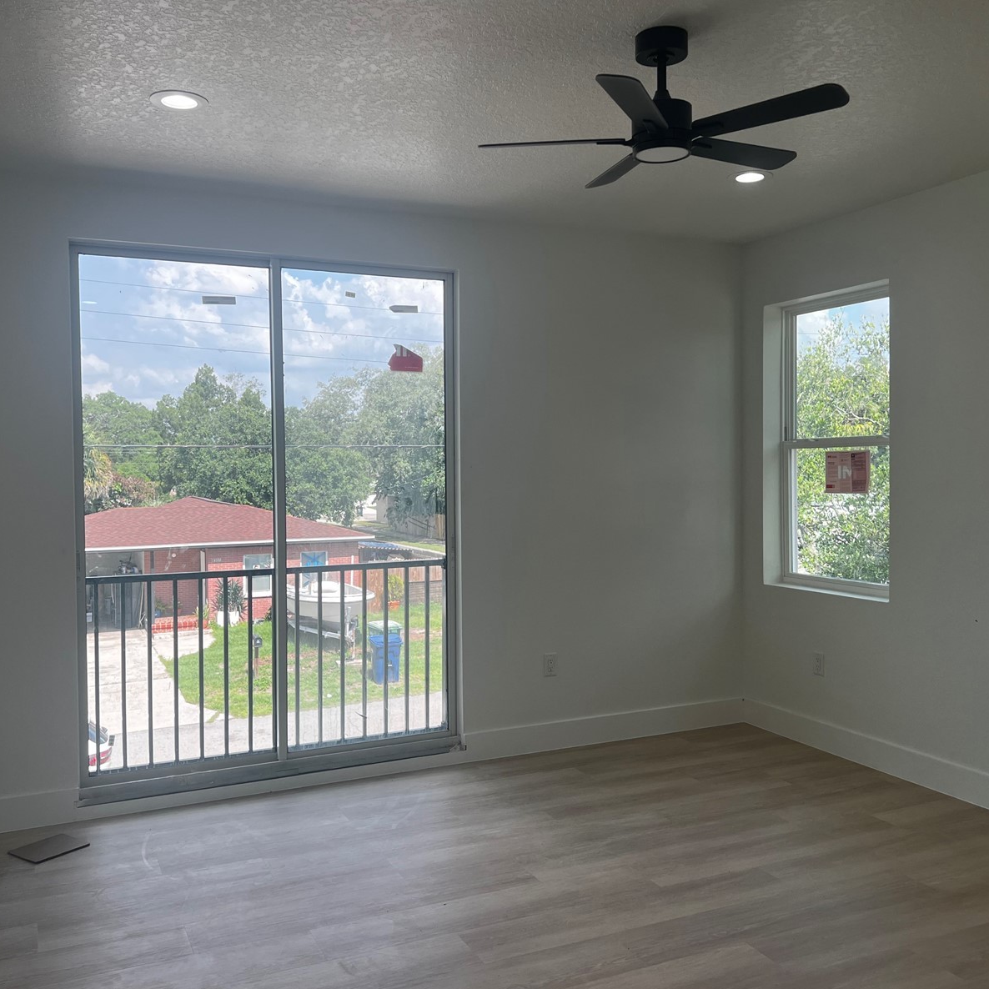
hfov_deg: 52.5
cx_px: 485
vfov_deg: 52.5
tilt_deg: -1.6
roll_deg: +1.1
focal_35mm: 31
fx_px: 1002
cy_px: 494
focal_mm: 5.7
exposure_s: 1/733
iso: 50
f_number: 1.5
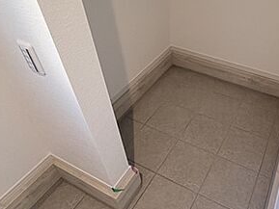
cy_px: 85
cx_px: 197
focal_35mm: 30
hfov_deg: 57.9
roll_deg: -2.0
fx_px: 242
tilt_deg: -40.3
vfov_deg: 46.6
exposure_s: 1/50
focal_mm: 2.22
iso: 250
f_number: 2.2
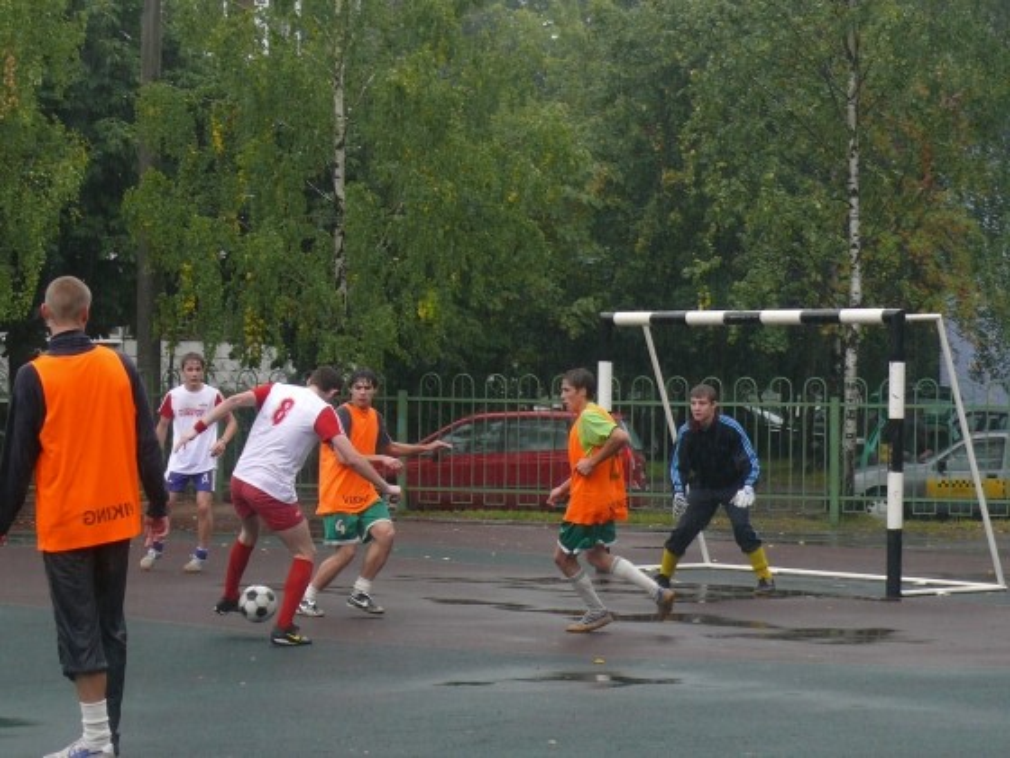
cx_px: 505
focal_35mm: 102
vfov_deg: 14.5
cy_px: 379
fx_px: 2976
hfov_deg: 19.3
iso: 100
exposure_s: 1/200
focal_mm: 13.3
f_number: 4
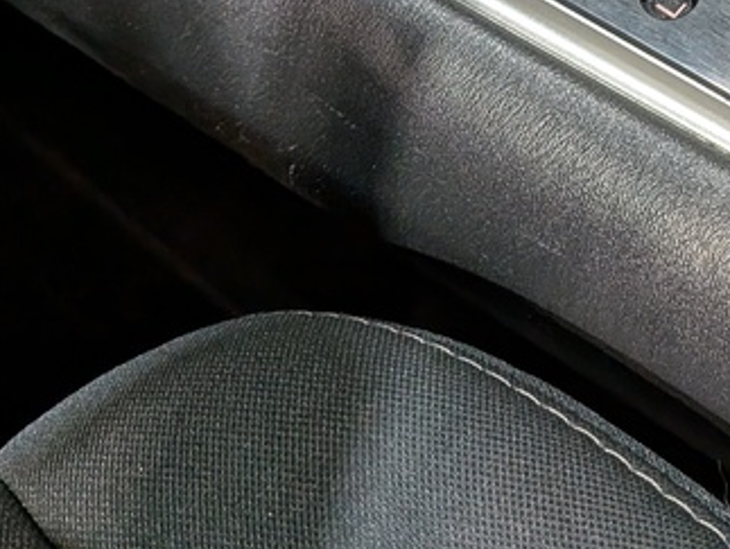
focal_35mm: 76
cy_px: -255
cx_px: 870
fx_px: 1605
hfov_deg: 23.5
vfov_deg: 17.6
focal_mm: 4.53
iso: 311
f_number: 1.7
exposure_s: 1/120
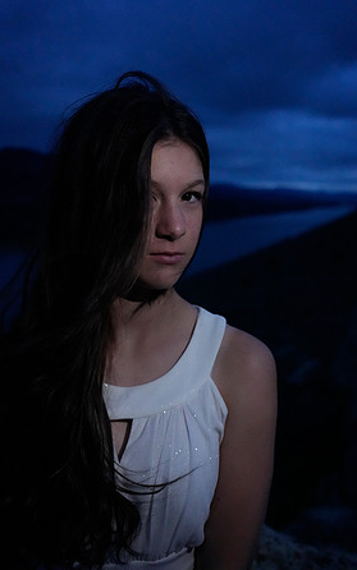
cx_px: 189
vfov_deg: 54.0
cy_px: 285
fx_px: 560
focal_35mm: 36
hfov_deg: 35.3
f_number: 4
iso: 12800
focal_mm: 35
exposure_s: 1/320
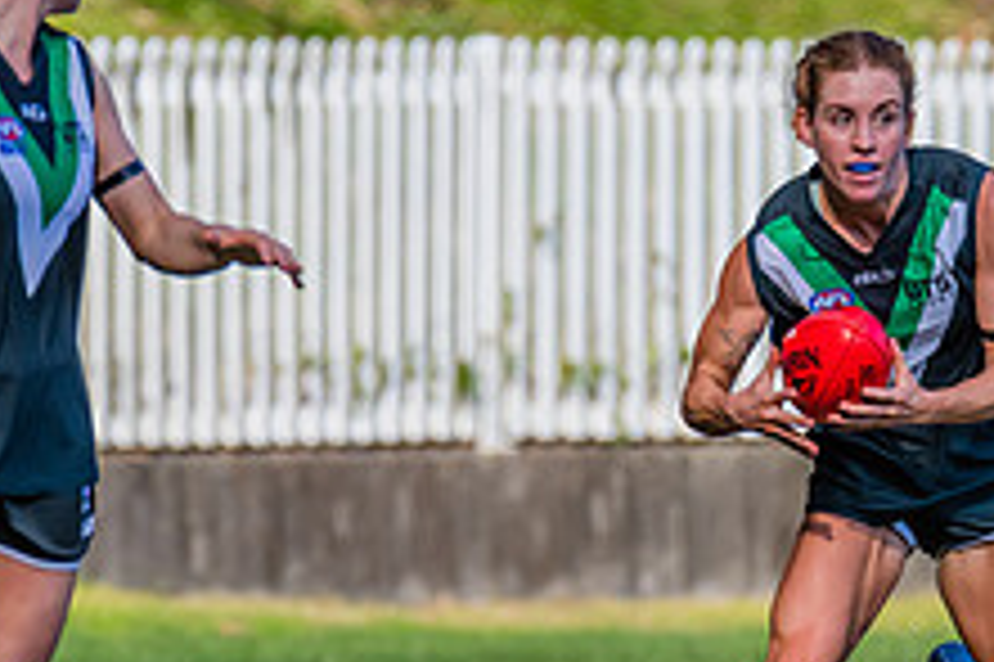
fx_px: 34046
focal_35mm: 1234
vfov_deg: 1.1
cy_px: 375
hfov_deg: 1.7
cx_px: 864
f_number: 7.1
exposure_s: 1/1600
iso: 800
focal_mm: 450
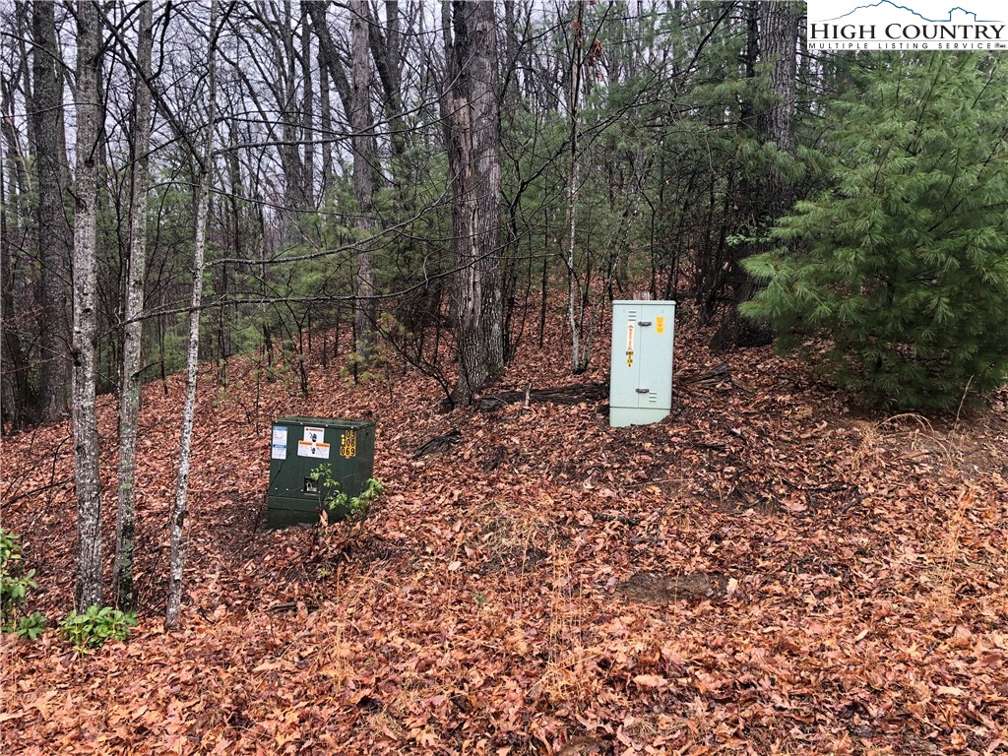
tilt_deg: -3.6
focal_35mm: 28
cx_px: 504
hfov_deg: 63.4
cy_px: 378
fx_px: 815
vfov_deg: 49.7
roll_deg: -2.6
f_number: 1.8
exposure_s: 1/120
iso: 50
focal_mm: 3.99
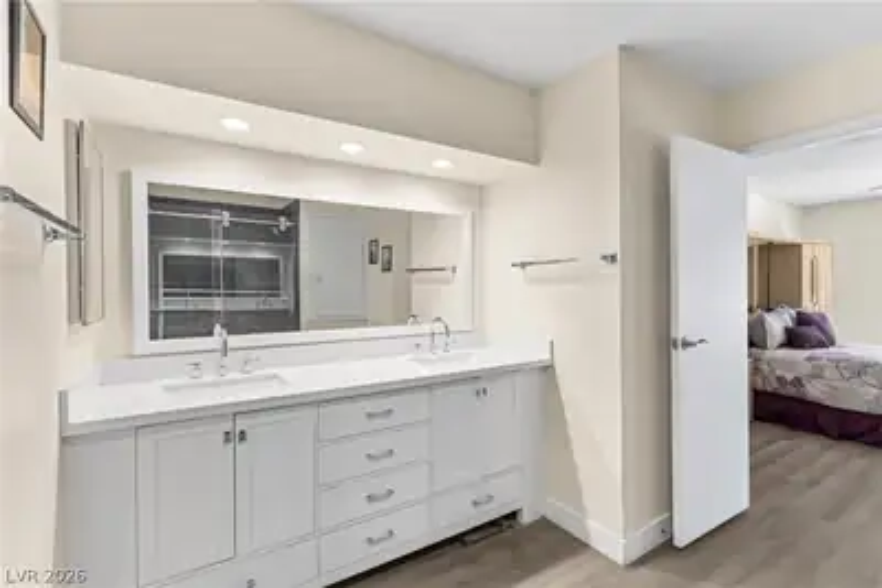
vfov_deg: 70.5
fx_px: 417
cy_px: 294
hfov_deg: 93.3
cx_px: 441
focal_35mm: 17
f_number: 8
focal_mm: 17
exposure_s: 1/1.25
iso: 400
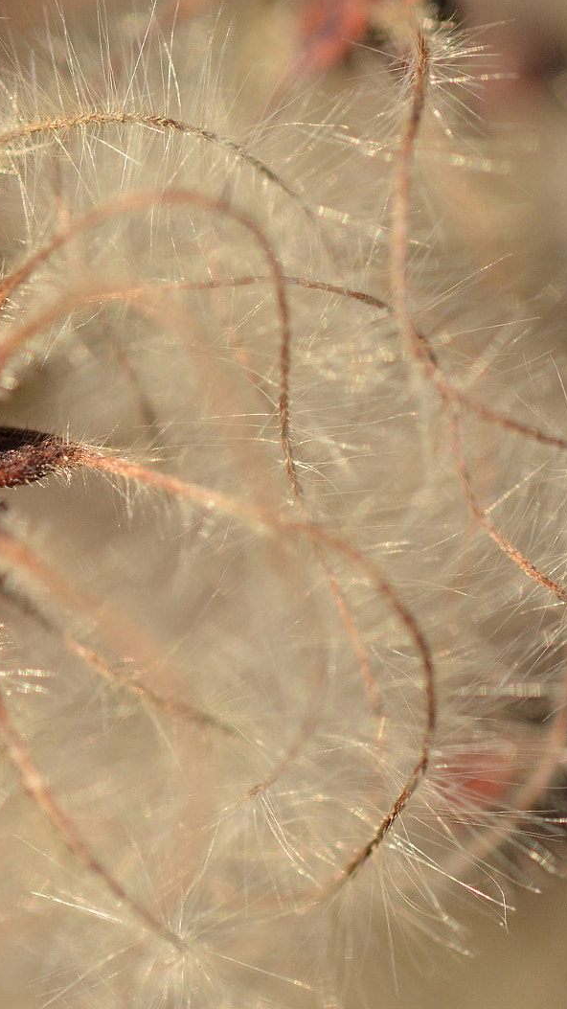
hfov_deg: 8.4
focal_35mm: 143
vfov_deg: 15.0
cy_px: 504
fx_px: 3824
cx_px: -118
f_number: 5.6
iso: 500
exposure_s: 1/500
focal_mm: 60
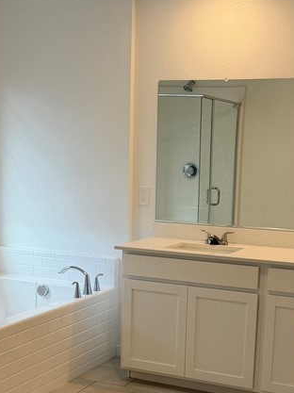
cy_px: 287
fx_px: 669
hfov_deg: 24.8
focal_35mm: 59
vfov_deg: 32.2
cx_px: 170
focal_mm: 6.76
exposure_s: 1/120
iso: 80
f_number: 1.78
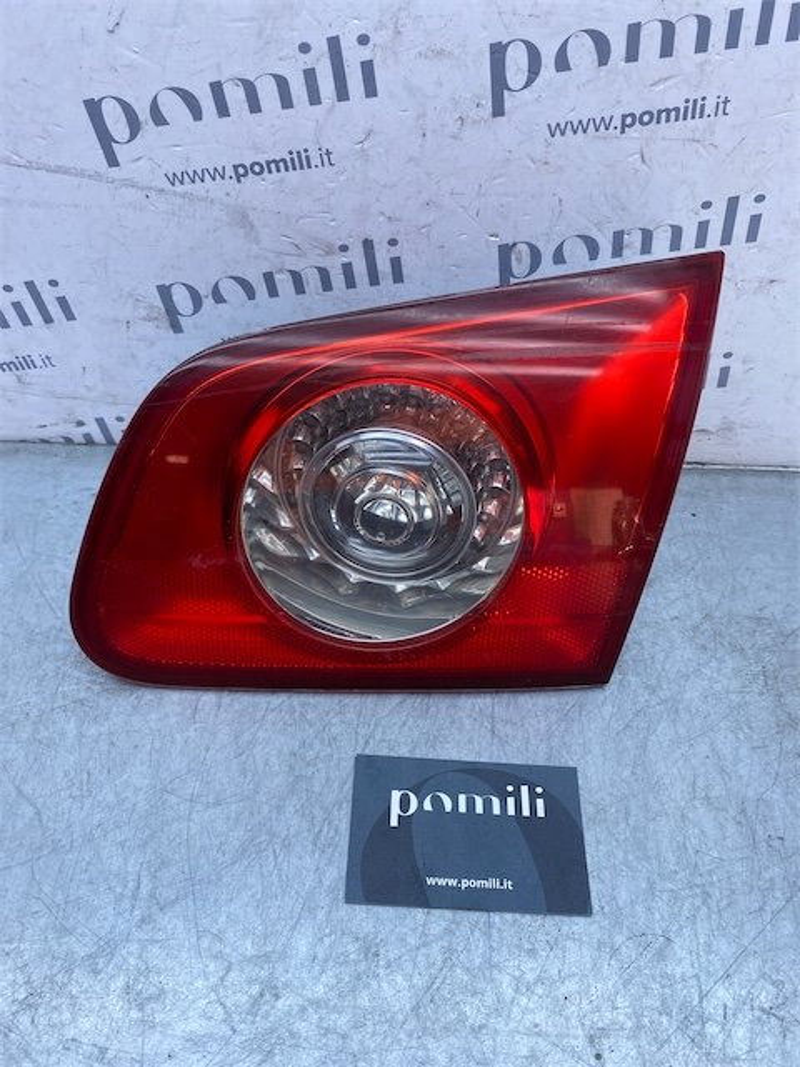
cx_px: 400
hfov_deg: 53.1
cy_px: 534
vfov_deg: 67.3
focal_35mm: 26
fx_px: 801
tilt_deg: -51.7
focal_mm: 4.25
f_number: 1.8
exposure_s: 1/799
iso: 32
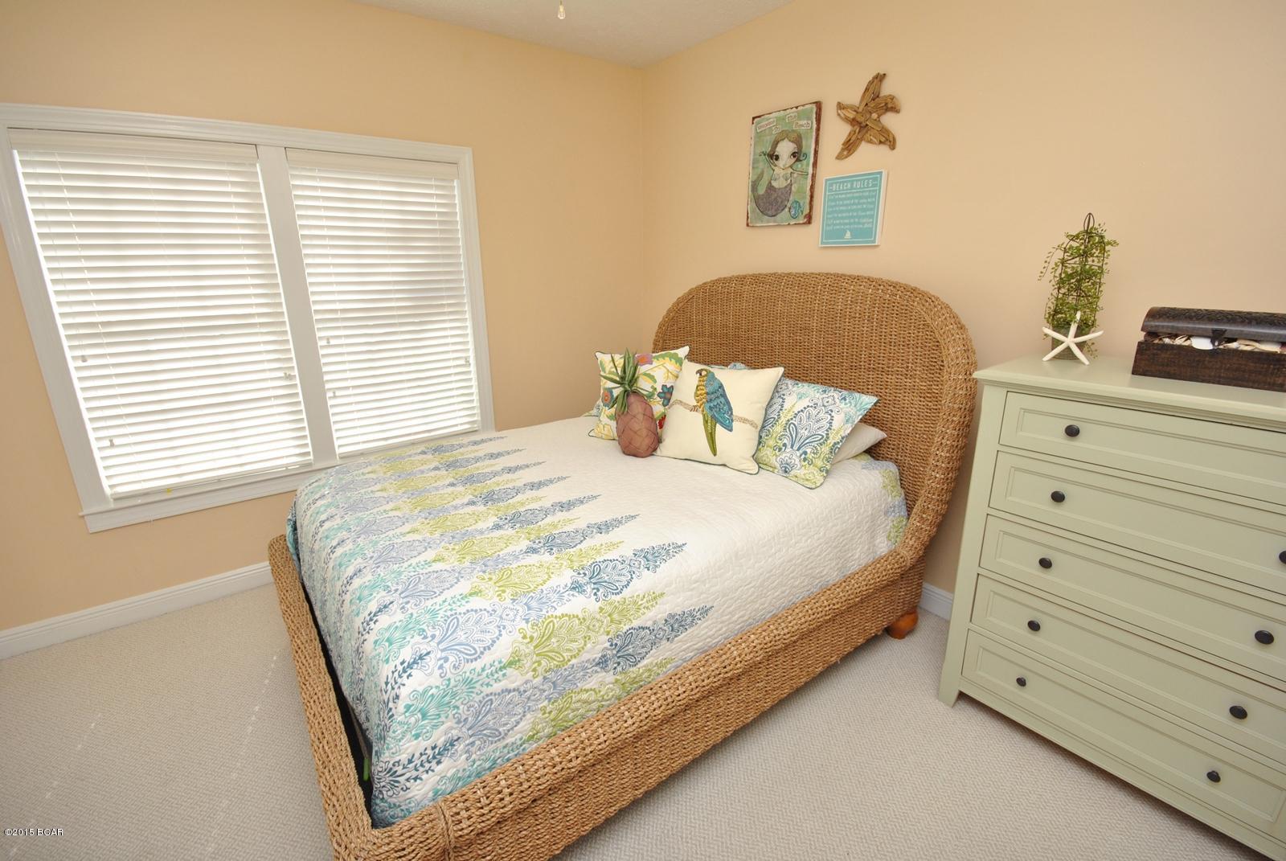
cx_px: 643
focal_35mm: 15
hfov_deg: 100.3
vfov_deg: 77.5
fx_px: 536
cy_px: 430
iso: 400
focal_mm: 10
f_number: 8
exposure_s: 1/200
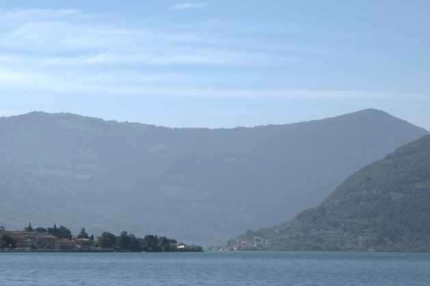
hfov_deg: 14.3
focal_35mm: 143
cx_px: 170
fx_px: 1708
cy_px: 169
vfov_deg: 9.6
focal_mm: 50
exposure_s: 1/640
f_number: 10
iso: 160
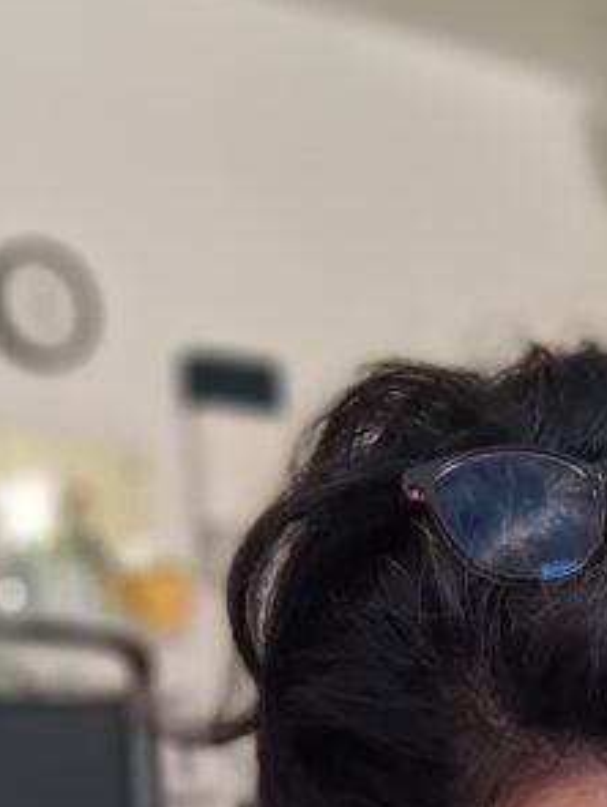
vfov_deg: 19.0
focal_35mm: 88
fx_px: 2053
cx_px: 779
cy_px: 1269
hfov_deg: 16.0
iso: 250
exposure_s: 1/100
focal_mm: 3.98
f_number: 1.8
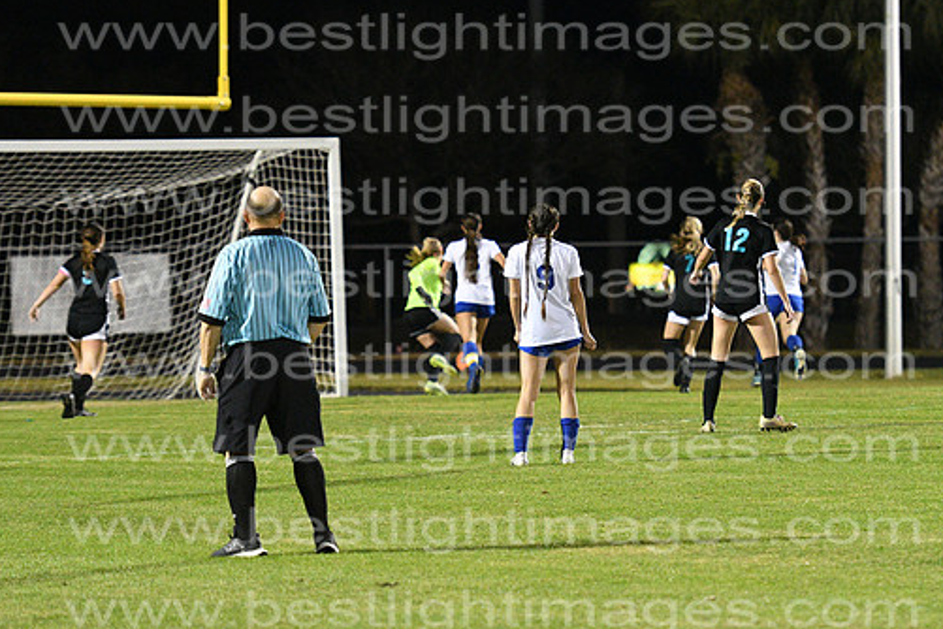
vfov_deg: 5.7
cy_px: 325
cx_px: 493
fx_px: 6365
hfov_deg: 8.5
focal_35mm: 243
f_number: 2.8
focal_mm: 140
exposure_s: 1/800
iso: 8000
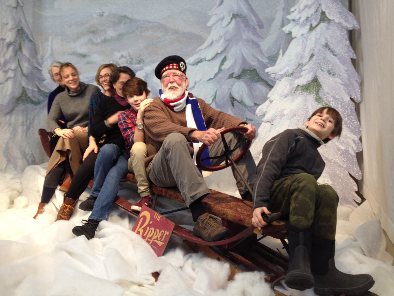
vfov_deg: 40.7
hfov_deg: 52.6
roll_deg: -1.2
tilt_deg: -3.1
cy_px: 148
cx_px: 197
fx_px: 398
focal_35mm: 35
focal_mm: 4.28
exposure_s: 1/20
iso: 64
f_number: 2.4
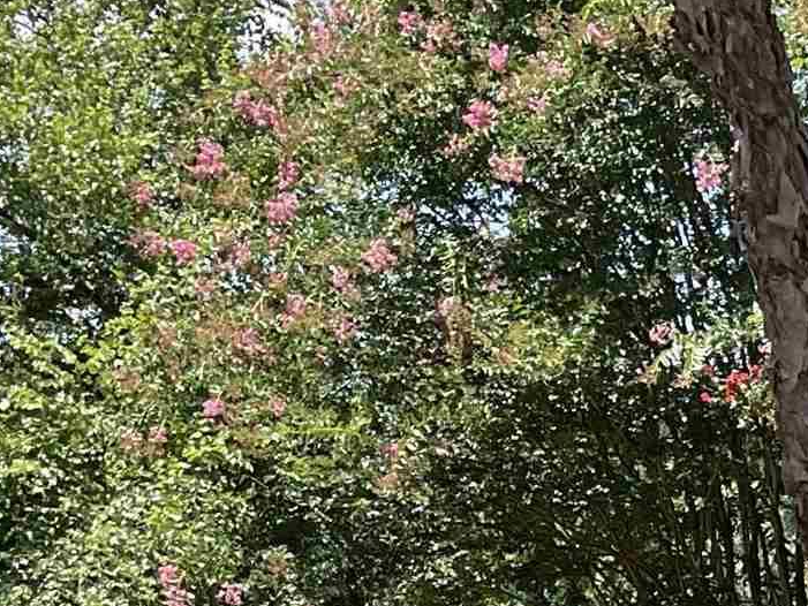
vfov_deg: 11.0
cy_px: 1066
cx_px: 1117
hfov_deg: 14.7
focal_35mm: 127
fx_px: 2965
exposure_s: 1/473
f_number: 1.8
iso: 16
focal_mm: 3
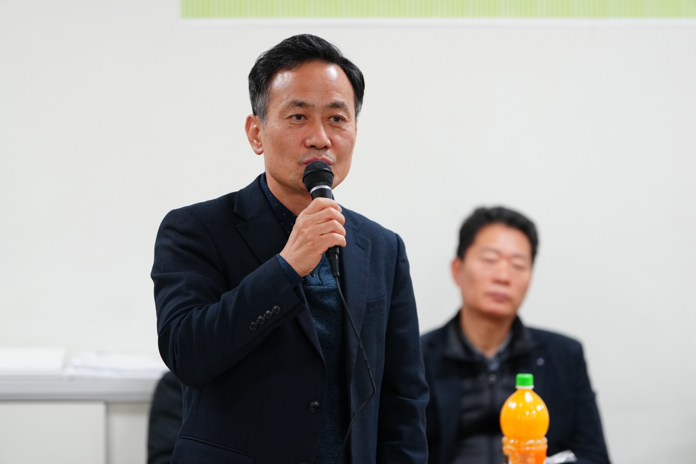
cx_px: 348
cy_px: 232
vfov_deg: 11.2
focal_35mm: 122
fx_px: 2358
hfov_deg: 16.8
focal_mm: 122
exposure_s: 1/160
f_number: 2.8
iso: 1000
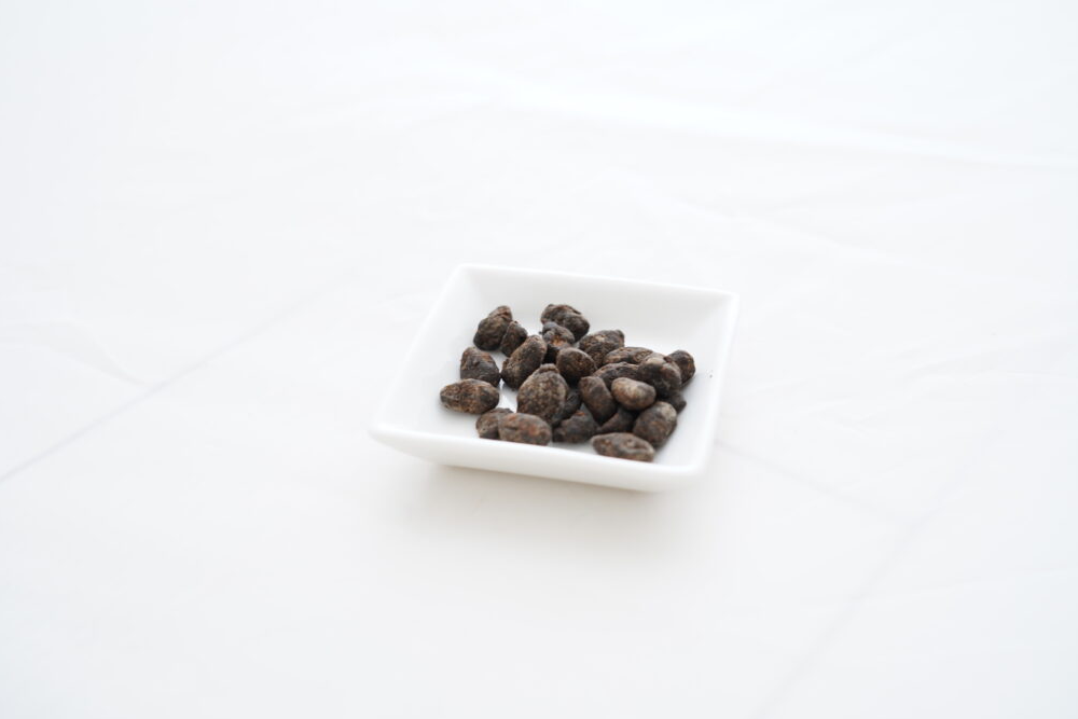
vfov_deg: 31.2
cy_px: 358
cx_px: 533
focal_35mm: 43
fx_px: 1288
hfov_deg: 45.4
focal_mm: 42
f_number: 5
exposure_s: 1/40
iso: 1000
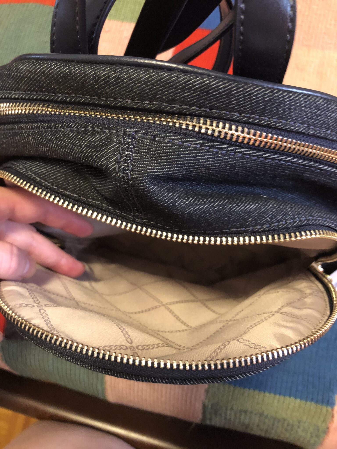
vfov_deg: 63.4
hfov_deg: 49.7
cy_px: 224
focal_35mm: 28
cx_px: 168
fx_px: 363
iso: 100
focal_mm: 3.99
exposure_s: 1/6
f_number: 1.8
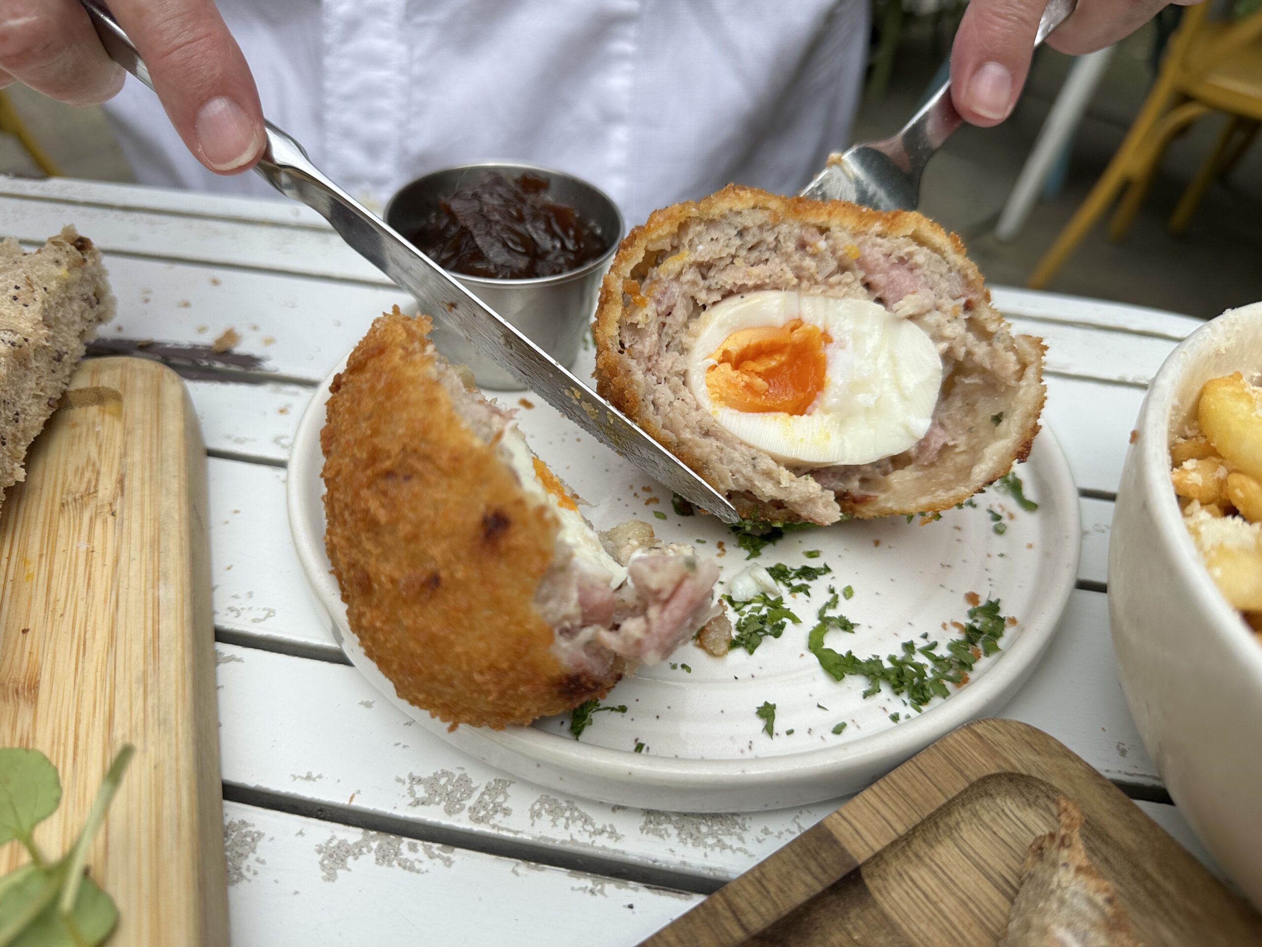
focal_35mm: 24
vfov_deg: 56.8
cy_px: 474
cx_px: 631
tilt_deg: -39.7
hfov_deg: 71.6
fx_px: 875
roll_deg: -3.2
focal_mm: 6.86
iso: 80
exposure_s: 1/4348
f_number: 1.78
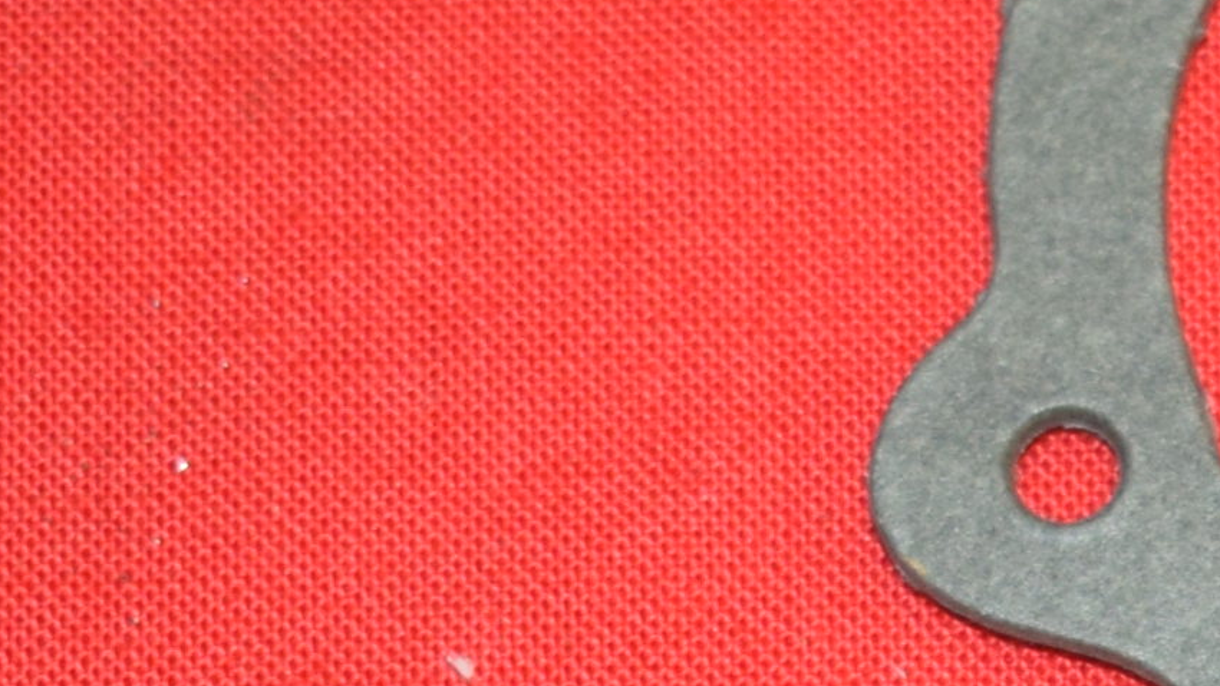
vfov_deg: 4.7
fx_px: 8338
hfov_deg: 8.2
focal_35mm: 258
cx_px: 1948
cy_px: 1006
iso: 500
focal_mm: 31
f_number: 5
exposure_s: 1/60
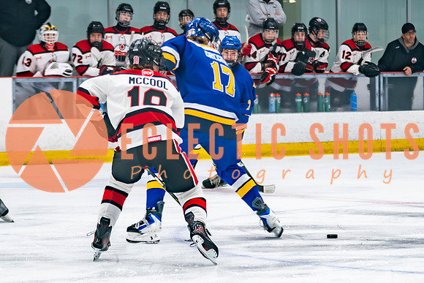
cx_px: 213
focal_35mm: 220
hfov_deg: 9.3
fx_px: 2595
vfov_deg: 6.2
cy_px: 168
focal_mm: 105
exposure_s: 1/640
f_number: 2.8
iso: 1000
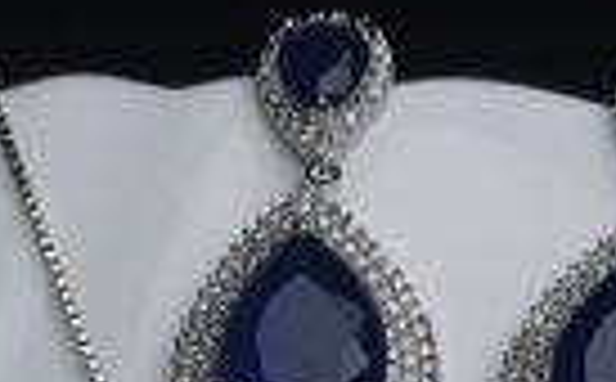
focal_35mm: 120
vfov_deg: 10.2
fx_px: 2010
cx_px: 477
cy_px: 721
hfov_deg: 17.3
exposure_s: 1/488
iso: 64
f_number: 1.8
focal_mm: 3.98
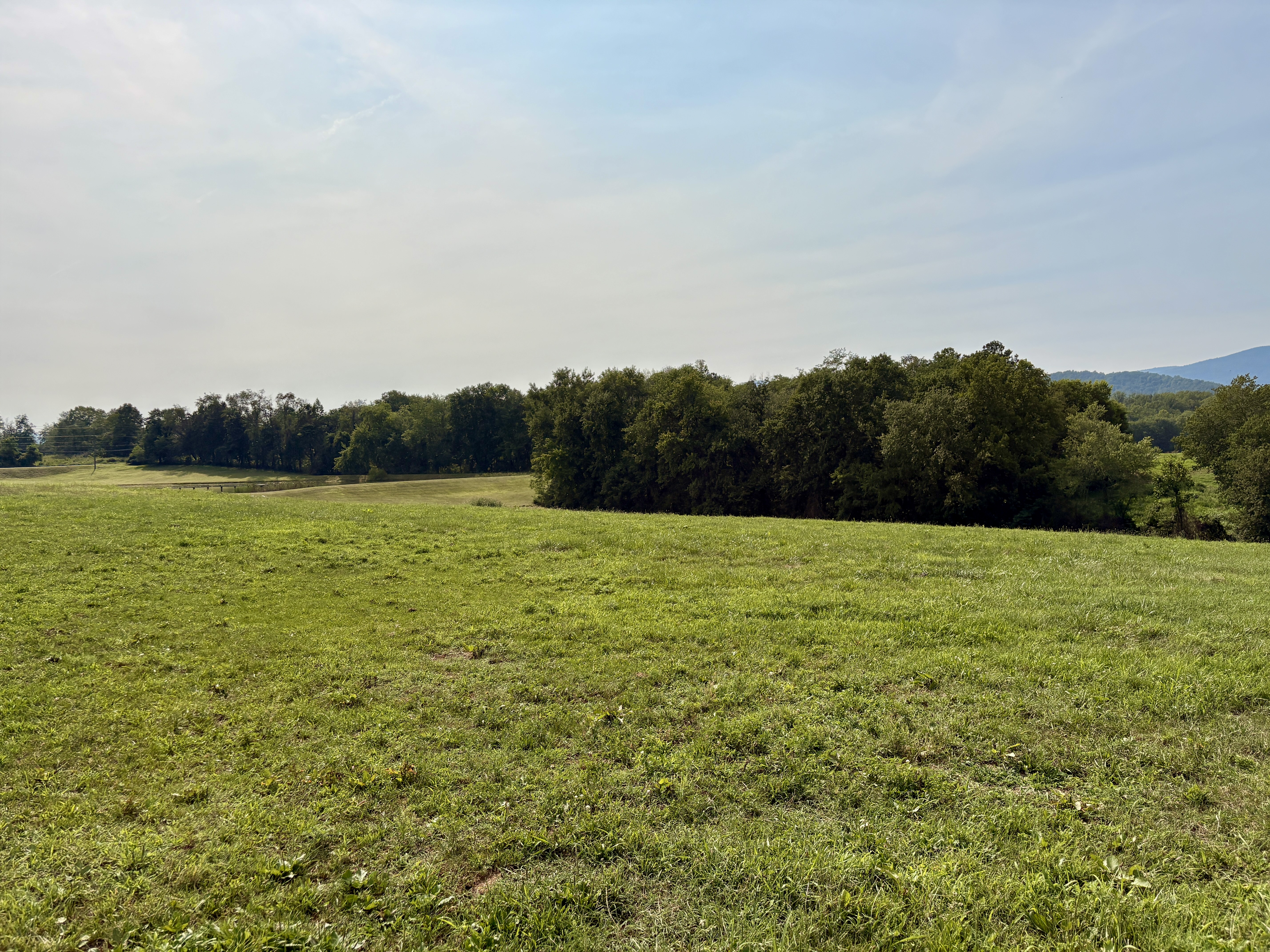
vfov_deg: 53.1
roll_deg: +3.8
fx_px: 954
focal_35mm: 26
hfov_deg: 67.3
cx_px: 635
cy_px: 476
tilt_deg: -2.0
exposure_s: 1/10101
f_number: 1.6
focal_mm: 5.96
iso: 50
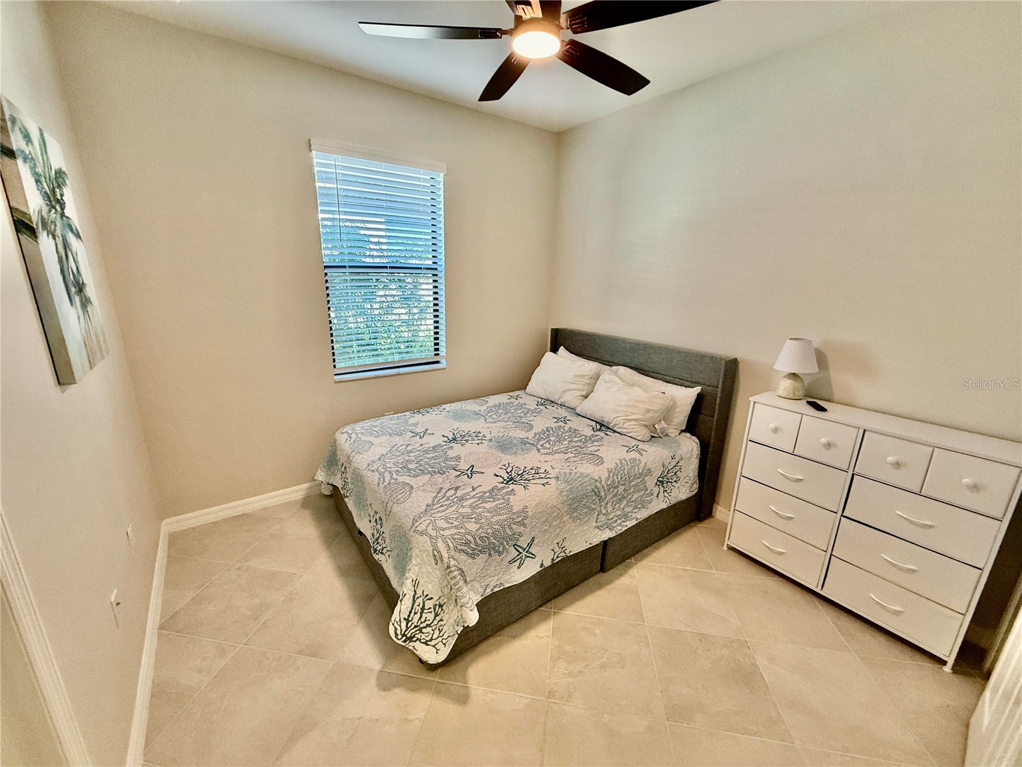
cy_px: 384
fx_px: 413
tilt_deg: -15.3
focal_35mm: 14
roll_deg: -1.9
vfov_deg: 85.7
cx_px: 511
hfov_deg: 102.1
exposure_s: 1/120
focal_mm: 2.22
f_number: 2.2
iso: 200
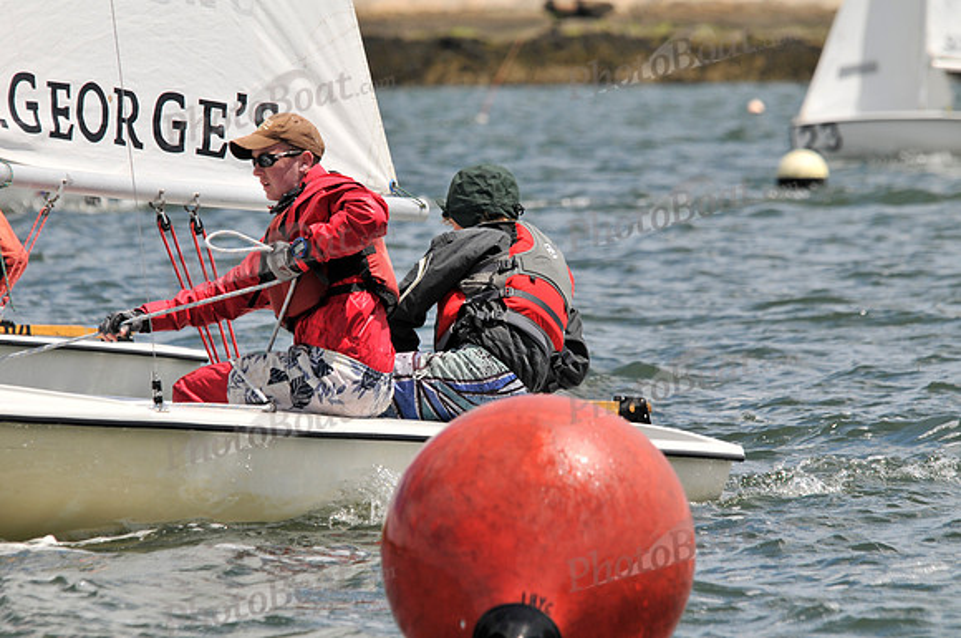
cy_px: 319
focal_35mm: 495
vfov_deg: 2.8
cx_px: 480
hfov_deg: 4.2
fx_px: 13195
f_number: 10
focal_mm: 330
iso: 200
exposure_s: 1/640
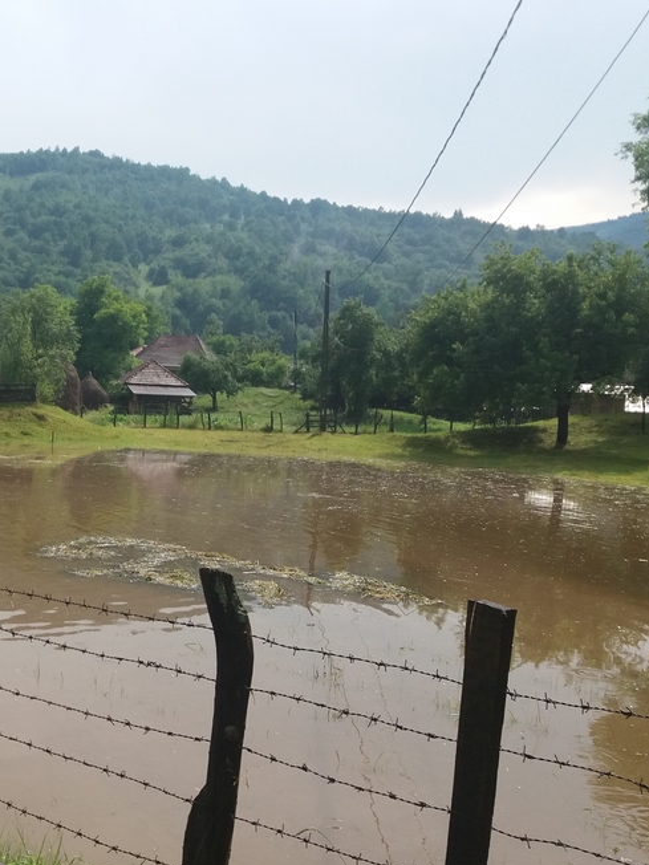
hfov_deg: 30.8
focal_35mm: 44
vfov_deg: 42.9
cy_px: 478
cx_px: 21
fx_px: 1100
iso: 64
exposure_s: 1/781
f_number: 1.9
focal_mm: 3.7
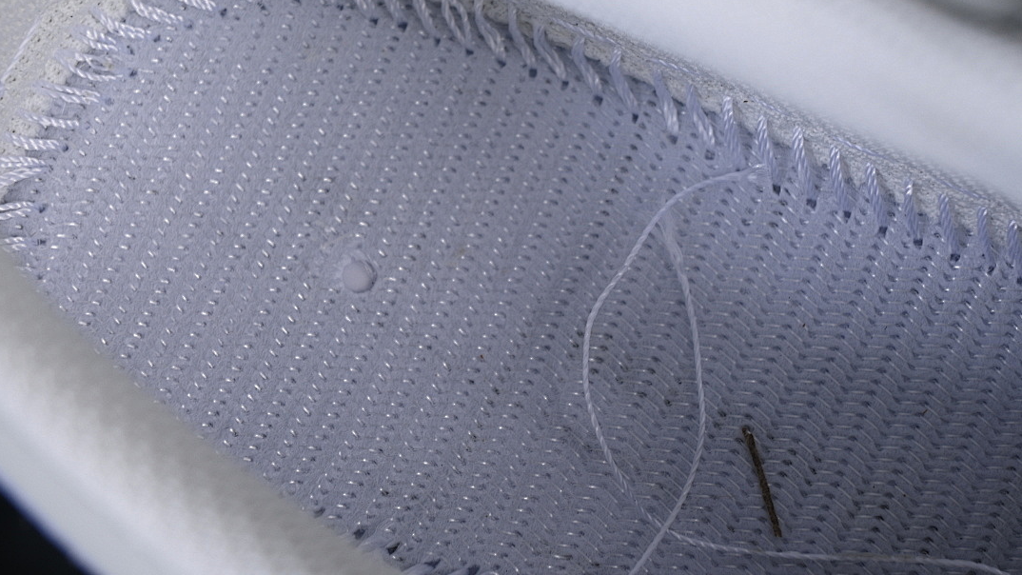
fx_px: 2141
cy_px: 248
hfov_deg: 26.9
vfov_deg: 15.3
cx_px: 510
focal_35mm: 79
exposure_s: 1/80
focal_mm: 50
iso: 160
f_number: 7.1
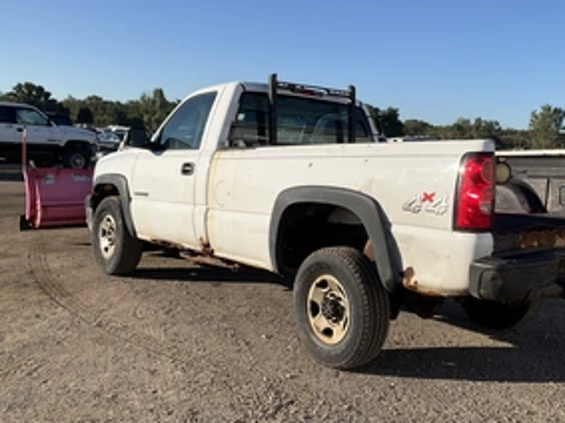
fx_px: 669
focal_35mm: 41
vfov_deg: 35.1
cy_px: 204
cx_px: 365
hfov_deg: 45.3
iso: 25
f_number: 1.8
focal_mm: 3
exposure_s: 1/1984
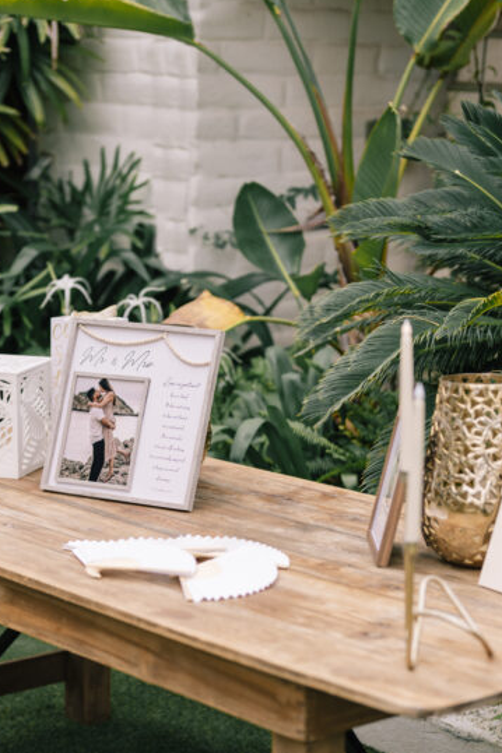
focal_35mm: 95
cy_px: 427
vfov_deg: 21.5
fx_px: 1988
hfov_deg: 14.4
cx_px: 177
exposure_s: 1/2500
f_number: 1.2
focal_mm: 50
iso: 100
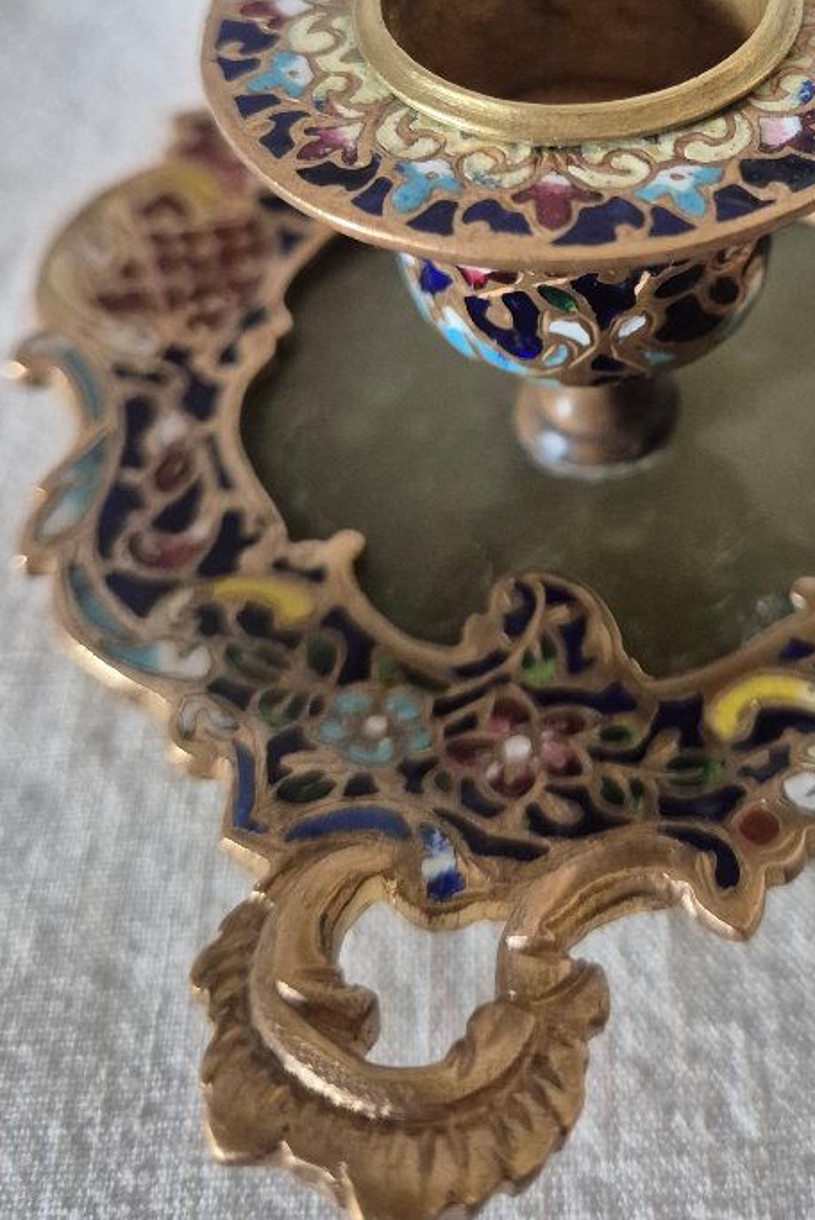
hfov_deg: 31.2
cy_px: 295
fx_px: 1425
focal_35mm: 42
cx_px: 638
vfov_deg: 44.7
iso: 1250
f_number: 1.8
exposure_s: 1/100
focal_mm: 5.4
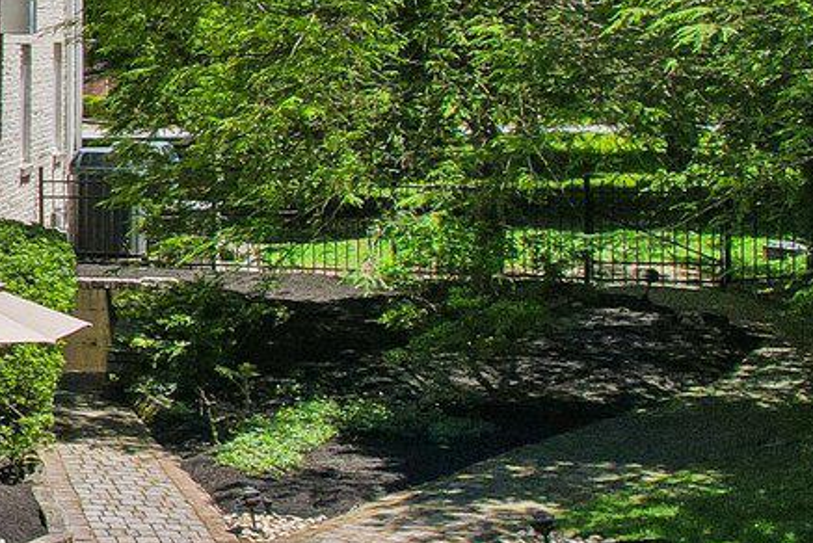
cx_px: -962
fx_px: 2328
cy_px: 44
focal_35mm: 103
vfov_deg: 13.2
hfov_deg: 14.9
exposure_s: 1/2000
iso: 100
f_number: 2.8
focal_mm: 8.4
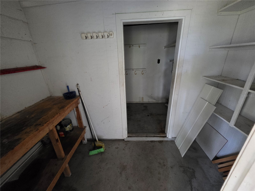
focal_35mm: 13
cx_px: 128
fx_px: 96
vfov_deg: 89.9
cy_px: 96
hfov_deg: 106.2
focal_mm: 2.2
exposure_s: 1/60
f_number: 1.9
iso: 1000
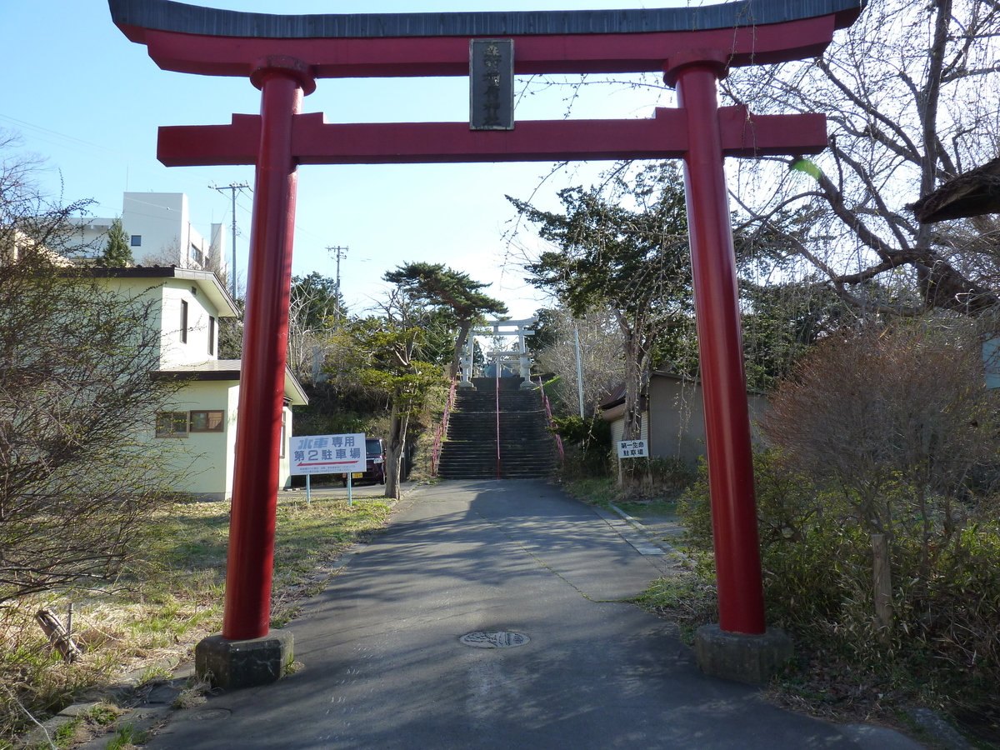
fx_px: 780
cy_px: 375
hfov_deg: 65.3
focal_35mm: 27
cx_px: 500
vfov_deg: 51.4
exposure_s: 1/200
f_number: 4
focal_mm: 4.8
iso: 125
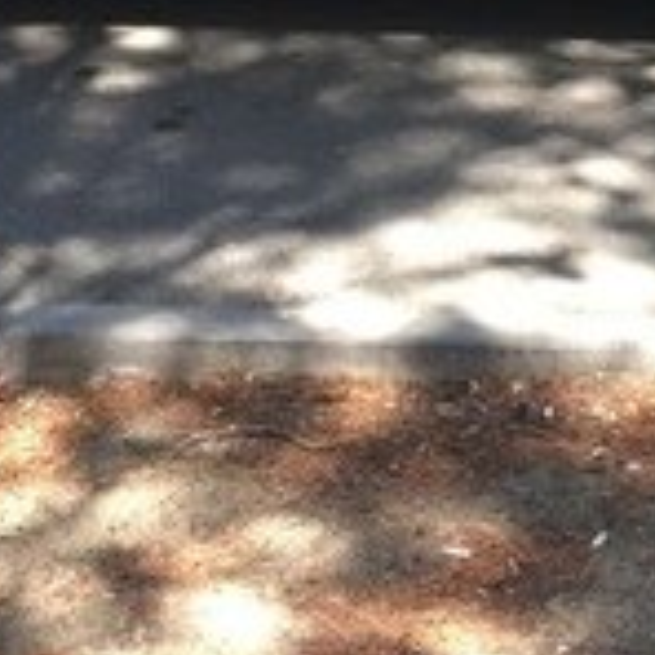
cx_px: 474
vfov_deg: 14.3
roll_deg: +0.4
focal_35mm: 114
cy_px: -325
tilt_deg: -14.7
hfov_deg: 15.2
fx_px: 2440
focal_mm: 4.15
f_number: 2.2
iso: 32
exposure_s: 1/109
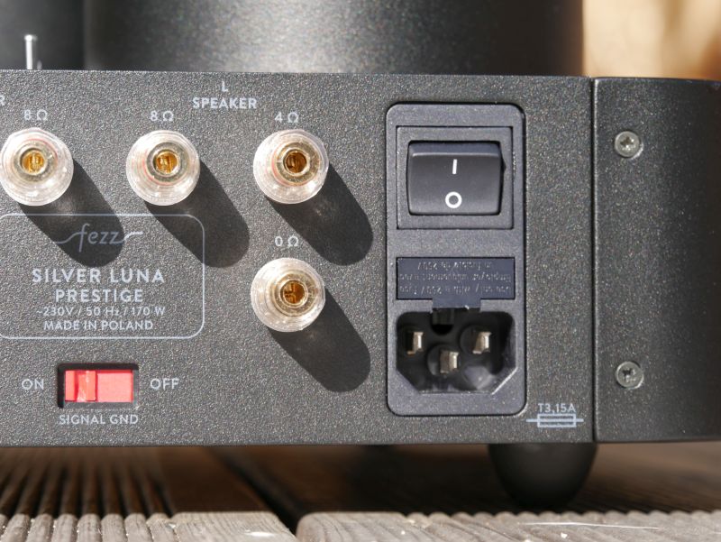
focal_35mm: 110
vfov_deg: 13.5
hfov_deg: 17.9
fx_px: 2293
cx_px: 360
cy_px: 271
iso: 200
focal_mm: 55
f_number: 5.6
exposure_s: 1/250
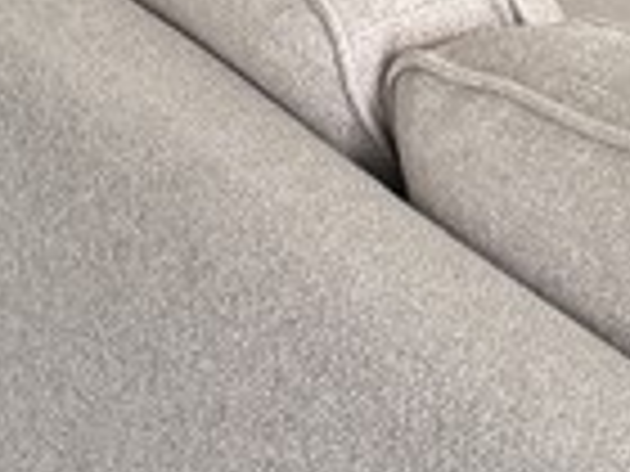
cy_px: -476
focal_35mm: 176
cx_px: 216
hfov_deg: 11.2
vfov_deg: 8.0
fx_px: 3203
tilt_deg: -12.1
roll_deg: +0.5
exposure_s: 1/108
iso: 200
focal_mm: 6.76
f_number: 1.78
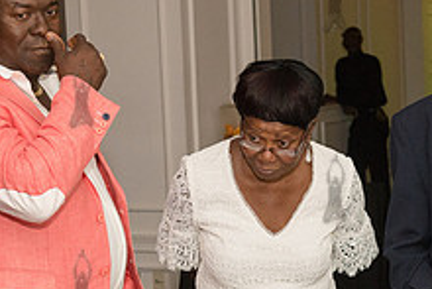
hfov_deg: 17.5
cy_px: 188
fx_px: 1393
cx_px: 334
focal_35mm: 116
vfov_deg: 11.8
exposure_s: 1/400
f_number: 4.5
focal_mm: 44
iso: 2500
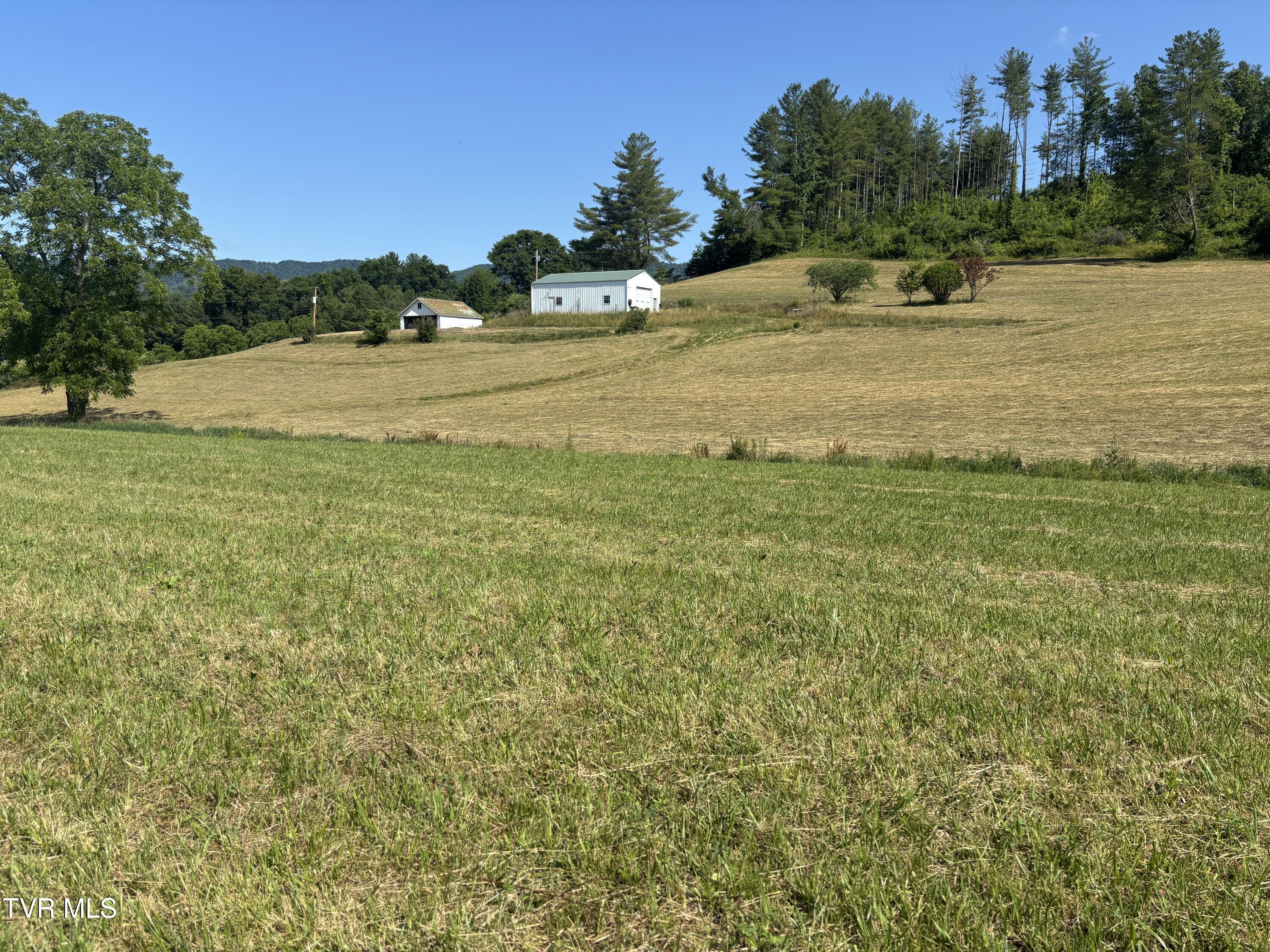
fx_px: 954
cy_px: 476
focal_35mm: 26
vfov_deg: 53.1
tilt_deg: -6.0
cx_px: 635
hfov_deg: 67.3
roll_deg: -0.5
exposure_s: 1/2857
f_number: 1.6
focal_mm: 5.96
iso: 50
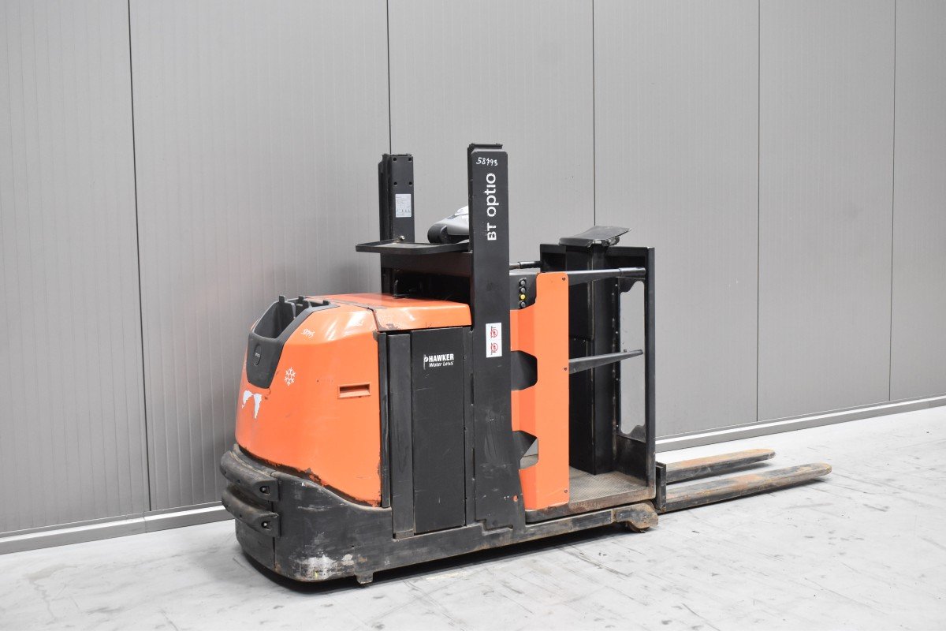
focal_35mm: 40
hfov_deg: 47.9
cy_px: 316
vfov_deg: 33.0
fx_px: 1064
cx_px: 473
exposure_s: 1/25
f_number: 5
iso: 1600
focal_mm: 27
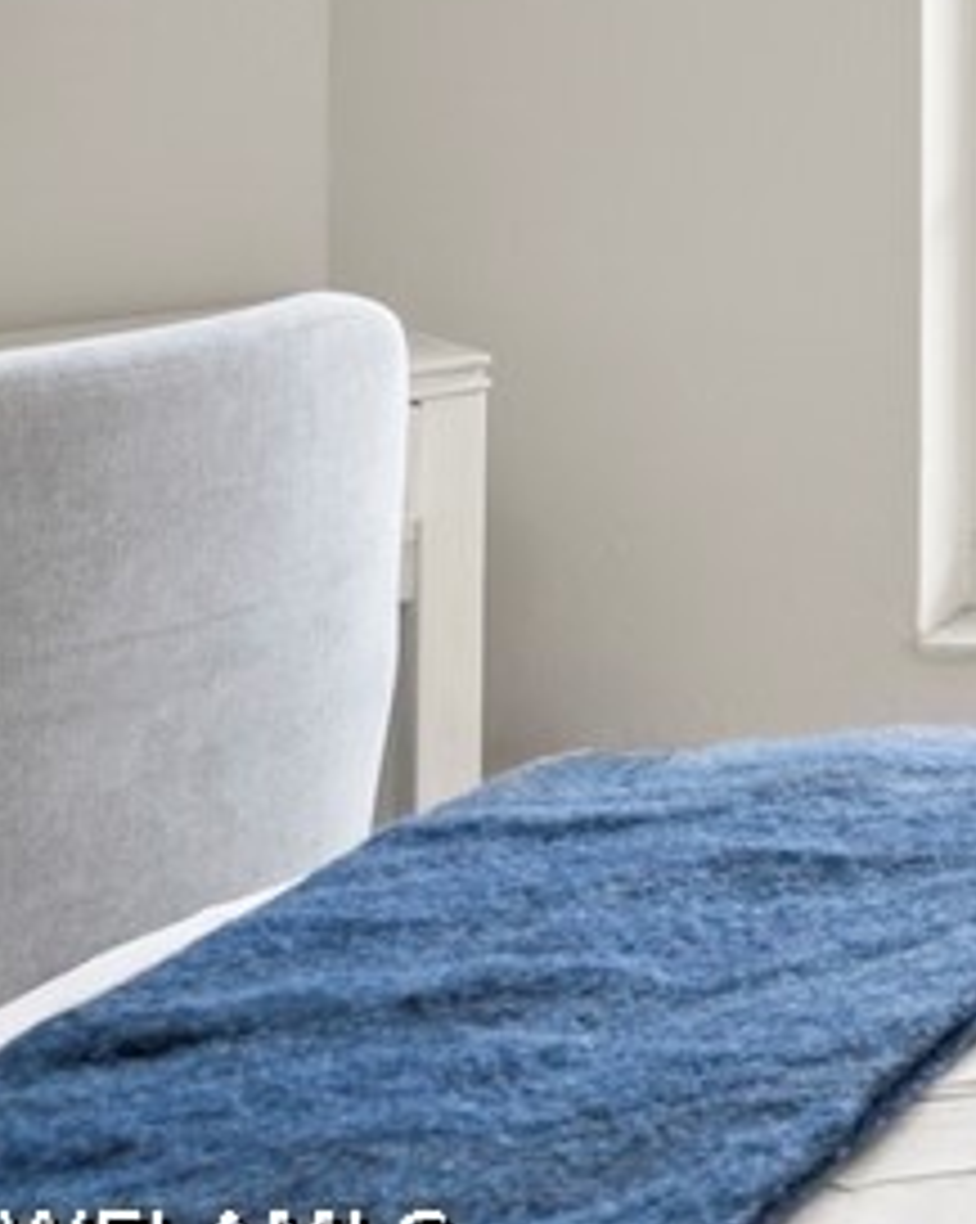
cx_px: 2355
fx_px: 3255
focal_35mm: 90
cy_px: -310
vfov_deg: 19.8
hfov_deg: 12.9
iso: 400
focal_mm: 24
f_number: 10
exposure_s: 1/20
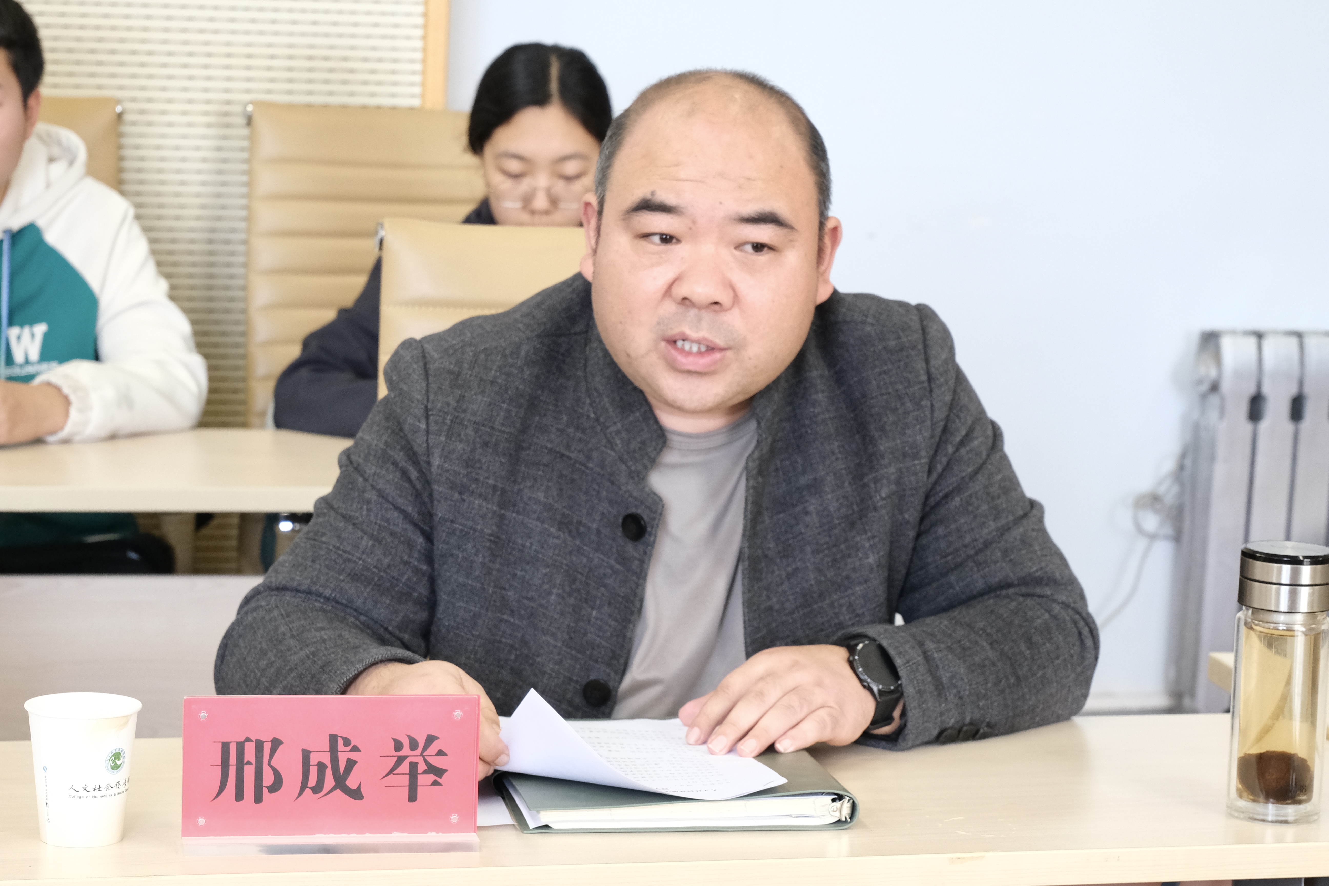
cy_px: 443
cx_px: 664
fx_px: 2769
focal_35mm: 75
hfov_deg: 27.0
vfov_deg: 18.2
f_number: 4.8
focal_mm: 50
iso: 2500
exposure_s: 1/150
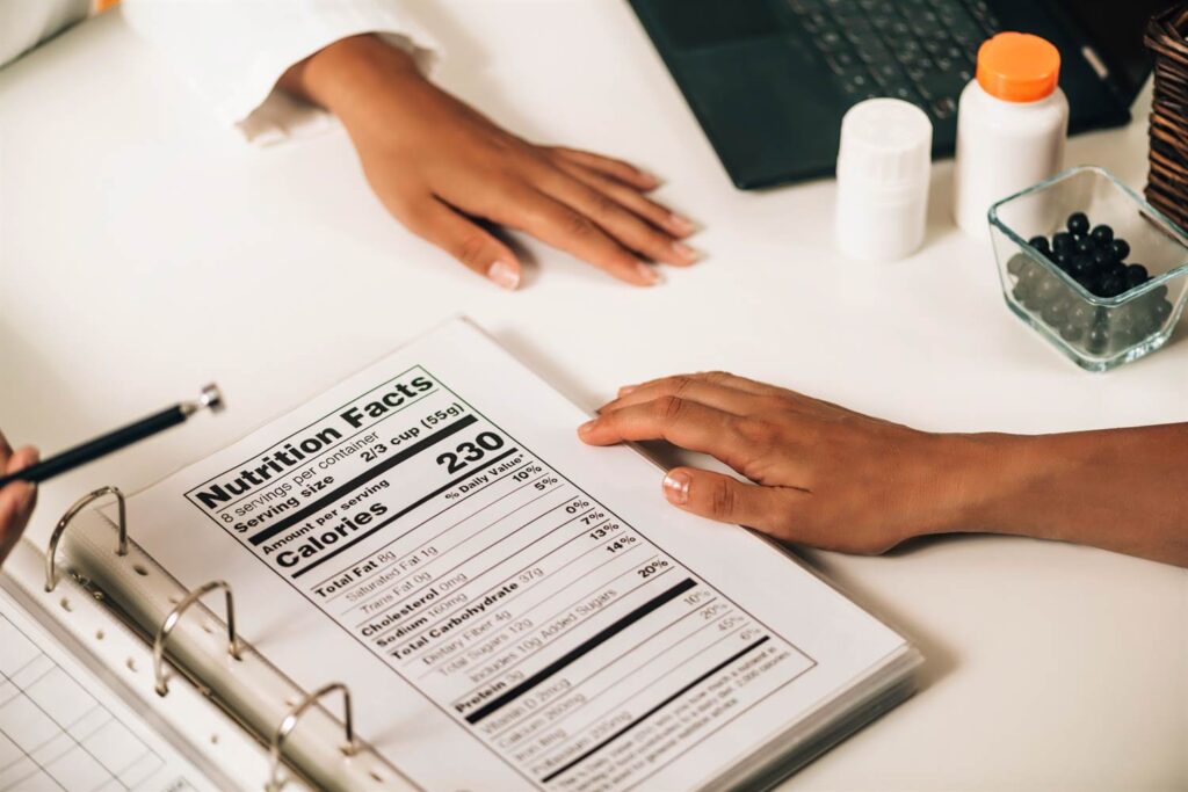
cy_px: 396
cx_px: 594
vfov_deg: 13.0
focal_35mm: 105
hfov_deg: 19.5
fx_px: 3465
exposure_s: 1/160
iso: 64
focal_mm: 105
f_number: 3
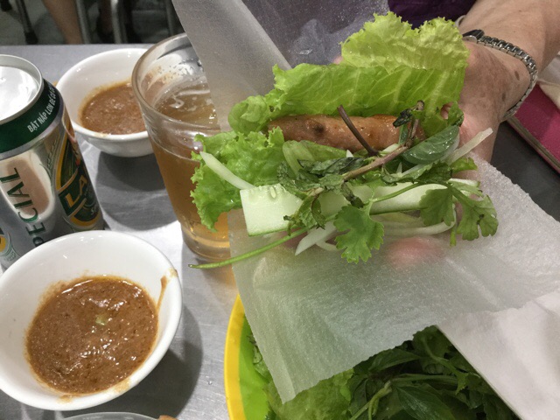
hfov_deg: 58.4
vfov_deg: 45.4
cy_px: 210
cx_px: 280
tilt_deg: -50.7
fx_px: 502
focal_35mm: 31
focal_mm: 3.3
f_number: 2.4
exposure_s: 1/33
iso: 100
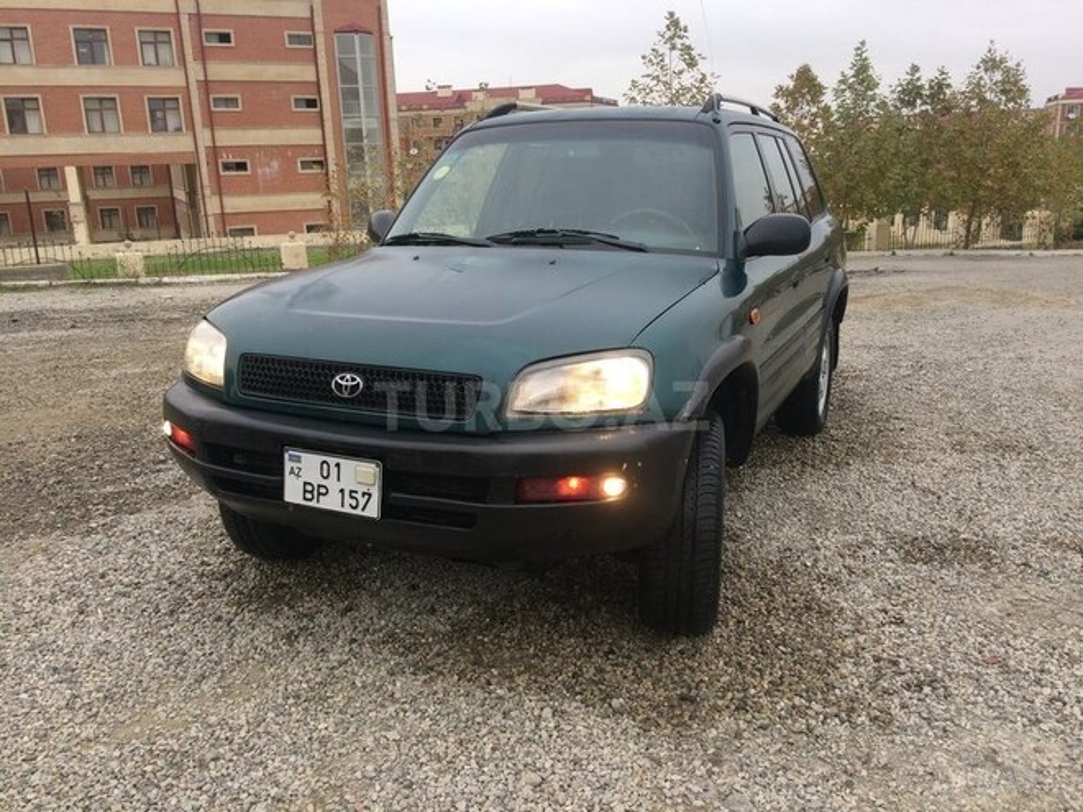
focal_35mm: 29
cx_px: 542
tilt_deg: -15.7
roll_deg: +2.1
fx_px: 907
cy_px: 406
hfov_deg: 61.7
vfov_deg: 48.2
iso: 32
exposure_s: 1/149
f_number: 2.2
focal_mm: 4.15
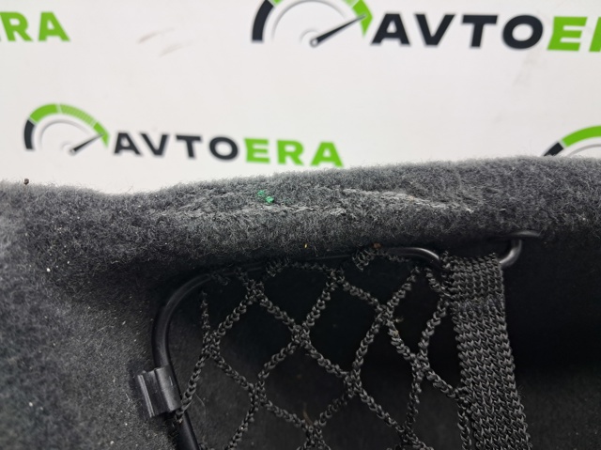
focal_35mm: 27
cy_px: 225
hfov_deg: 65.4
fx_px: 468
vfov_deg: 51.3
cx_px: 300
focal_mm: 4
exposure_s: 1/50
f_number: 1.8
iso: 64
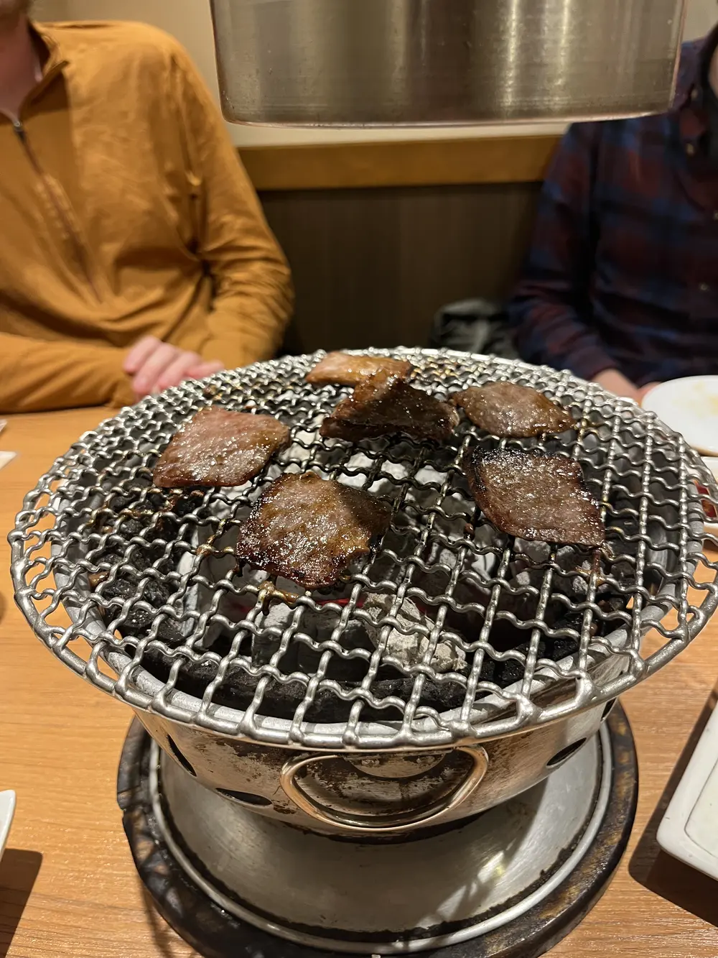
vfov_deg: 67.3
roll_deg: +3.6
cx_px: 359
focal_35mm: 26
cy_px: 479
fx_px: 719
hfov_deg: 53.1
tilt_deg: -30.2
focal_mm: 5.1
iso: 160
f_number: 1.6
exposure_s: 1/50
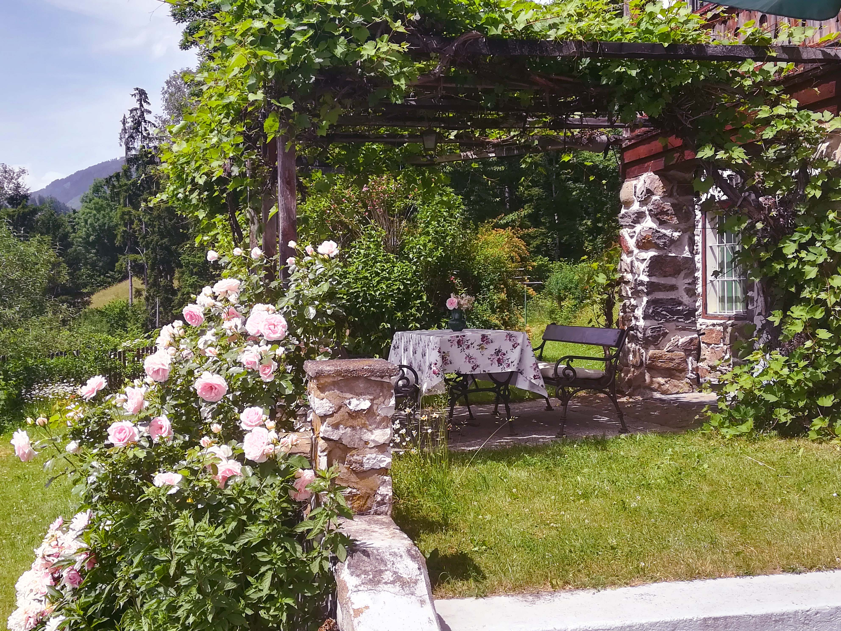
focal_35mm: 42
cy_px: 316
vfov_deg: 34.3
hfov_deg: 44.8
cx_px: 420
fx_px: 1020
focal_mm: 3.83
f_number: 2.2
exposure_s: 1/632
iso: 50
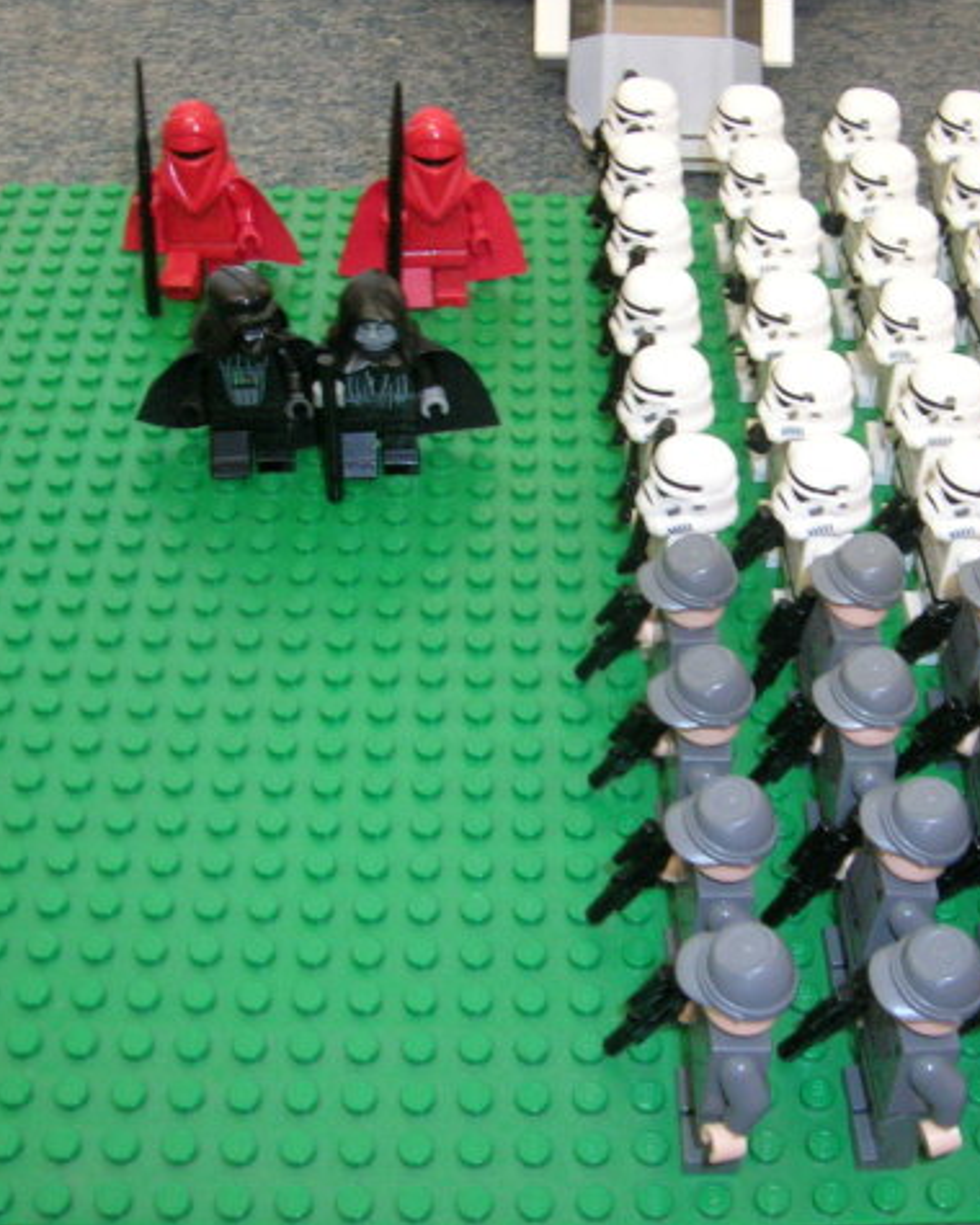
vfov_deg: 40.3
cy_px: 609
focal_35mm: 46
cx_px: 606
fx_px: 1668
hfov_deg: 32.6
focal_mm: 5.4
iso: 200
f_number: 4.8
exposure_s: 1/2
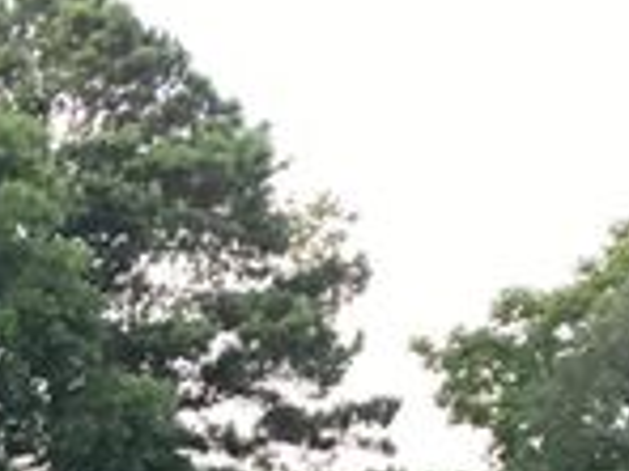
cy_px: 677
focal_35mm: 105
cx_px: -280
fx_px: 1908
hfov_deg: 17.1
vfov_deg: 13.4
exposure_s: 1/60
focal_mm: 3.3
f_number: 2.4
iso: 250
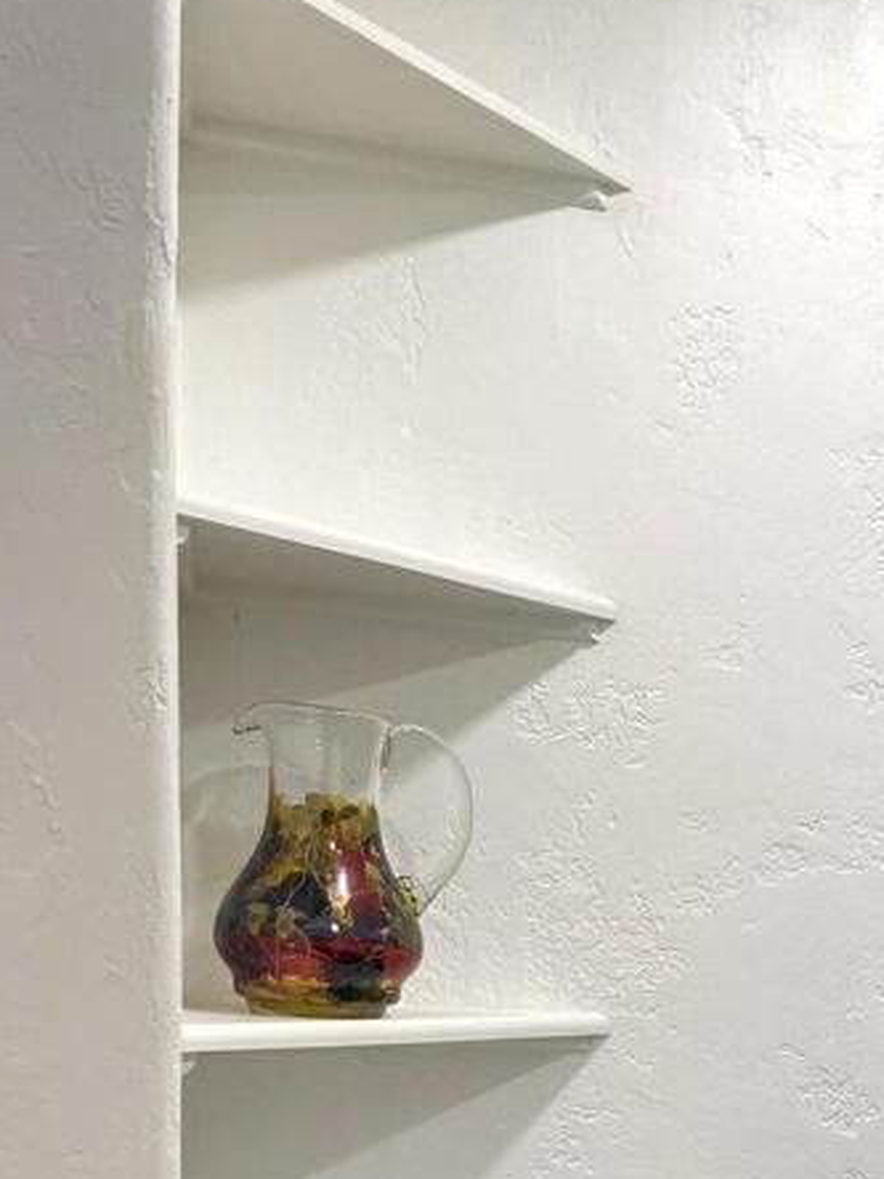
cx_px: 995
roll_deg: -2.5
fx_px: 2043
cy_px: 1235
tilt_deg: -8.3
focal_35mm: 60
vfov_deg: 29.6
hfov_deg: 22.9
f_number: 1.6
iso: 125
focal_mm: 4.2
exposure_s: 1/120
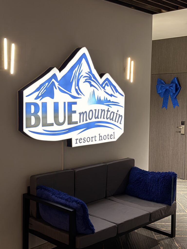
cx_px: 94
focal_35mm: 48
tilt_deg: -4.9
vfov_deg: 39.7
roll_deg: -0.4
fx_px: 346
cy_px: 124
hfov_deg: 30.3
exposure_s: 1/33
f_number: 1.78
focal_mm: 6.76
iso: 320
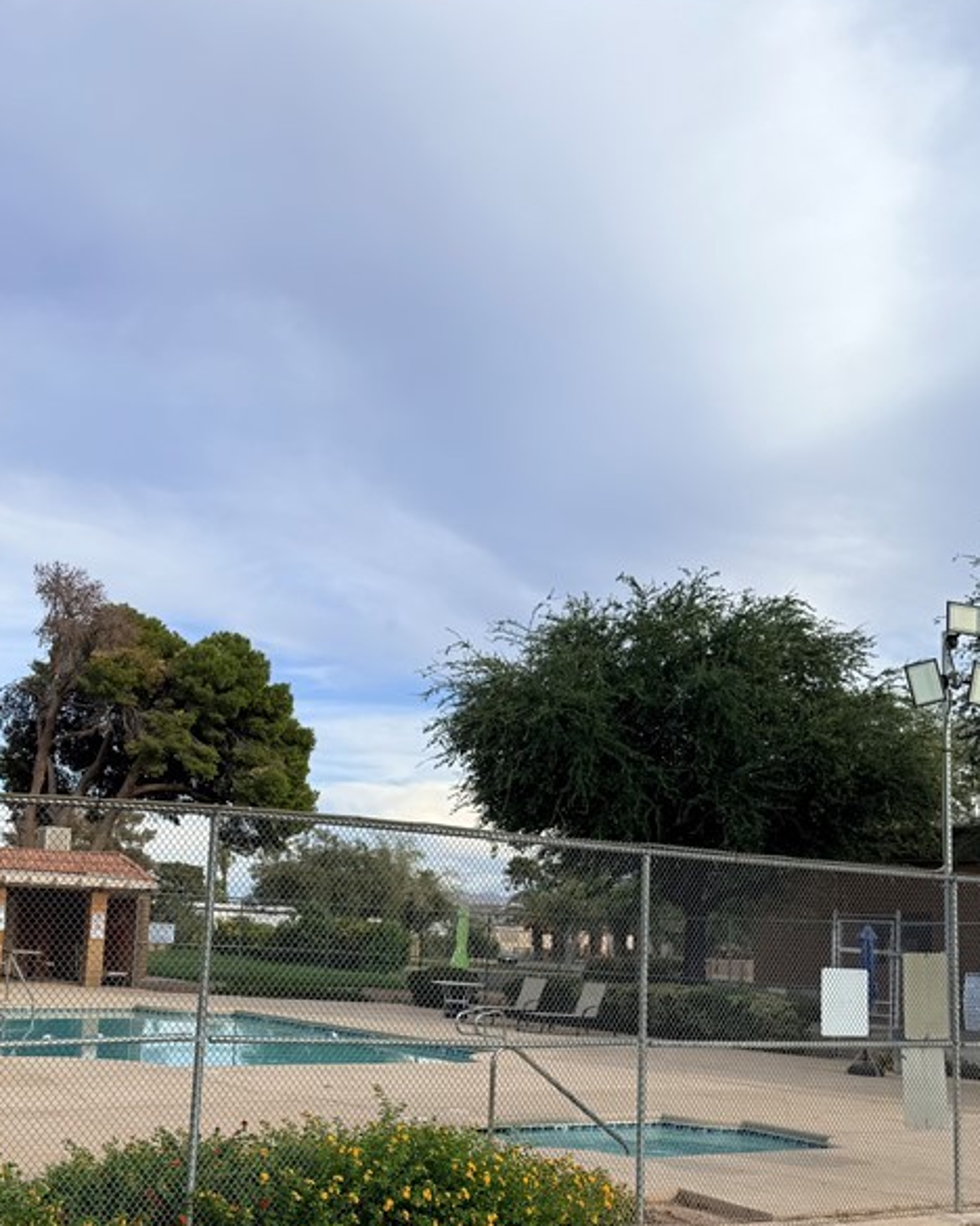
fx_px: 1486
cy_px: 775
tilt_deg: +5.2
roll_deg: -2.0
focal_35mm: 41
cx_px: 381
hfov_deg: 36.3
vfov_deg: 44.4
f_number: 1.78
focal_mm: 6.76
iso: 80
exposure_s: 1/3759
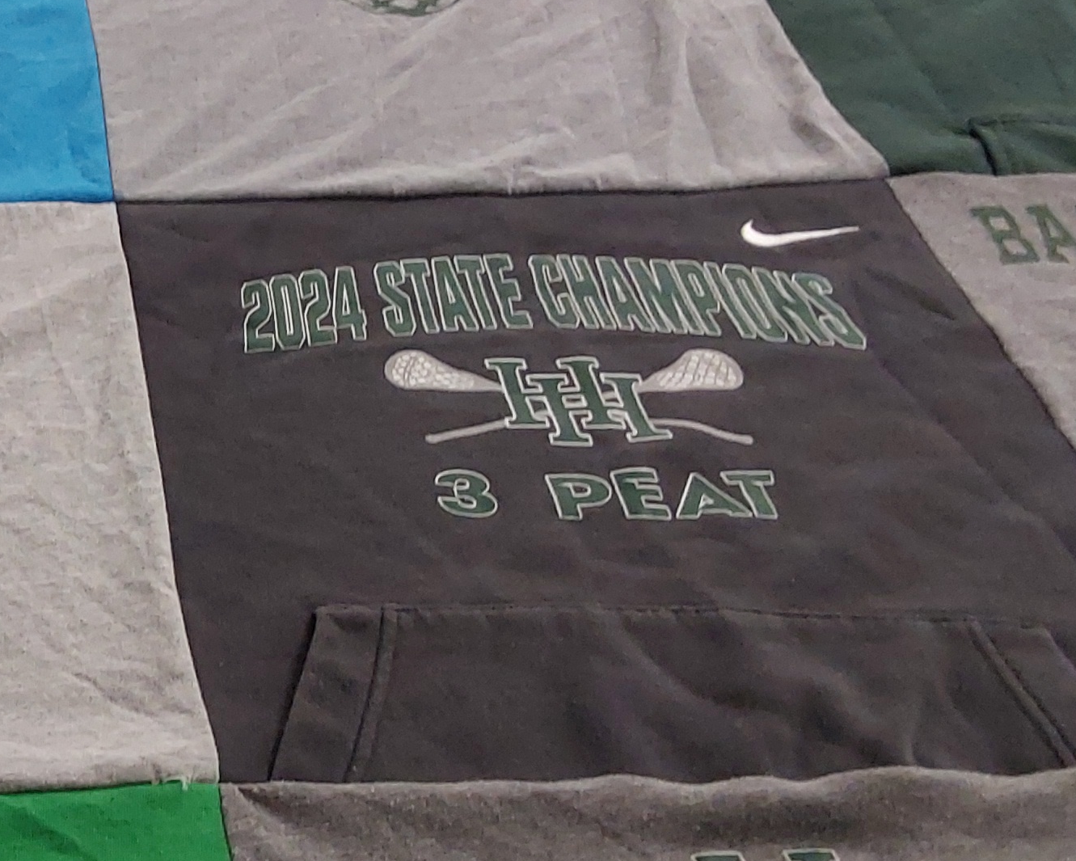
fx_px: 2134
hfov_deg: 25.3
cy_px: 450
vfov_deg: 22.8
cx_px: -226
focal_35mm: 67
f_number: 1.9
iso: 100
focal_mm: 2.91
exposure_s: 1/60
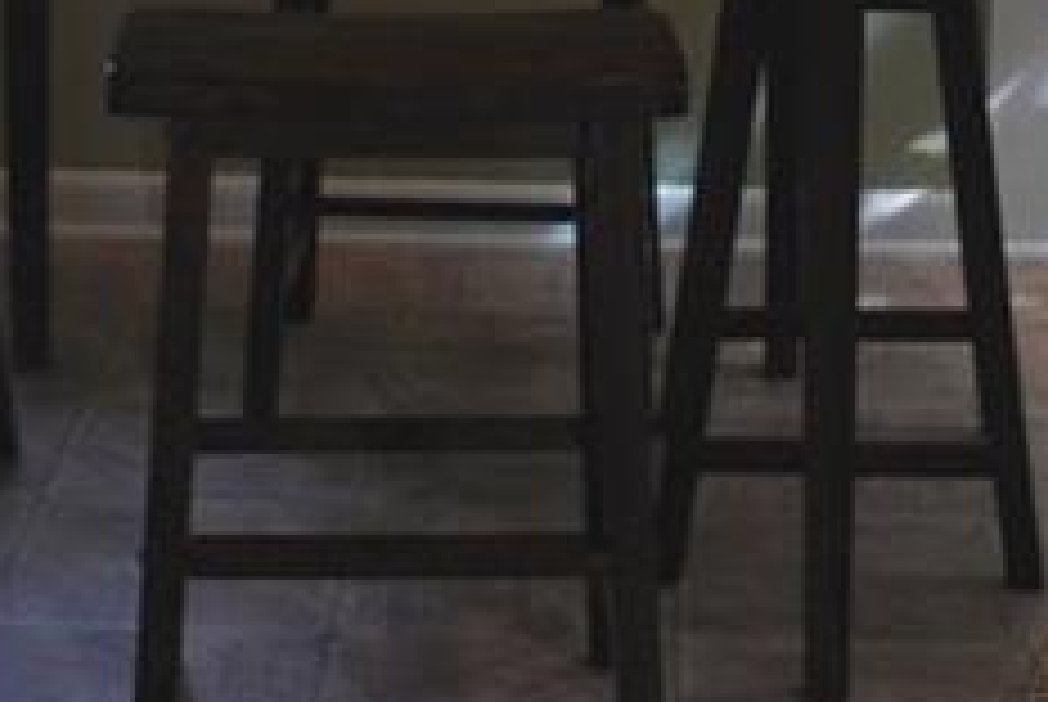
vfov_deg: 9.8
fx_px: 3847
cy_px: -641
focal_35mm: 132
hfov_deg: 15.5
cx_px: 531
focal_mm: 20
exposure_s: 1/60
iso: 220
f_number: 3.5
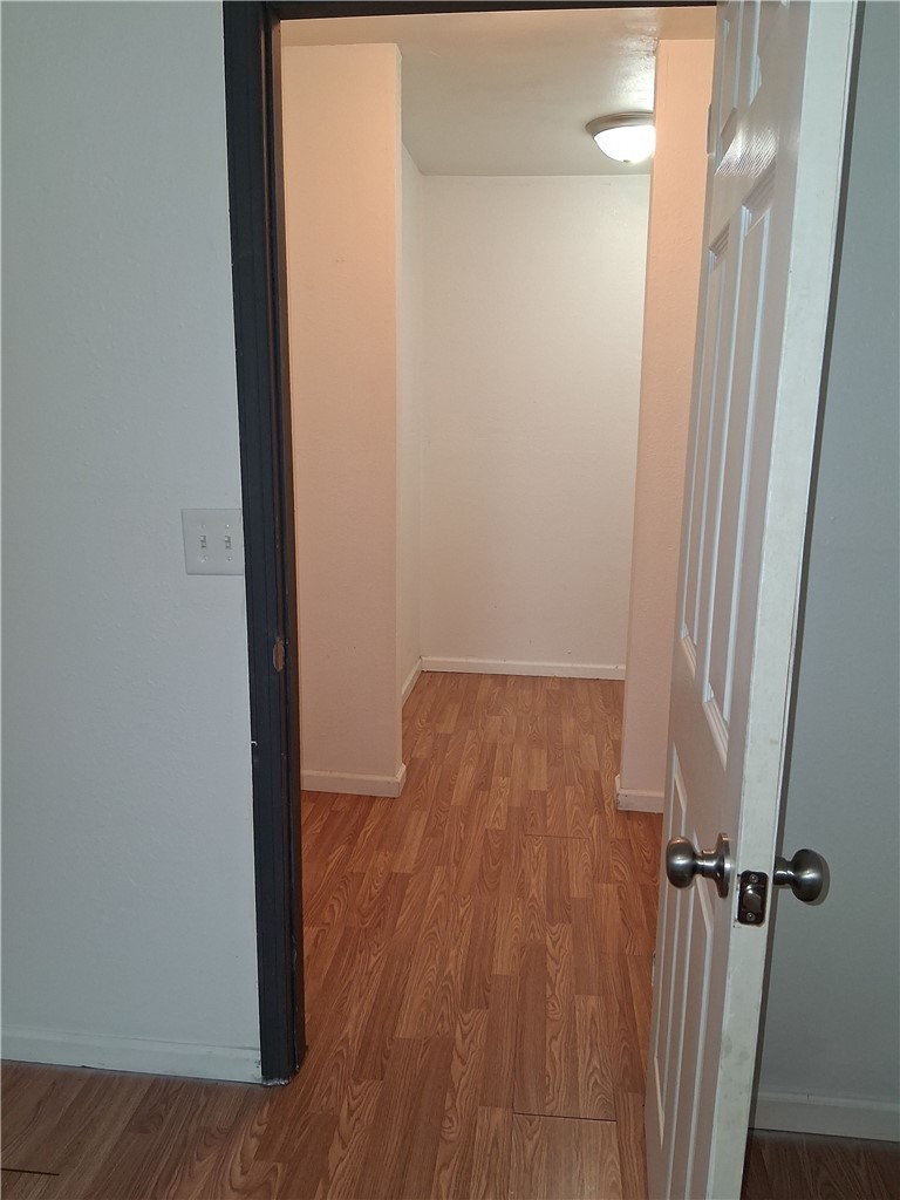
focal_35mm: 26
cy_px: 600
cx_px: 450
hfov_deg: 53.1
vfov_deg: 67.3
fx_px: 901
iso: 250
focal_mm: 3.98
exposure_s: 1/50
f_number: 1.8
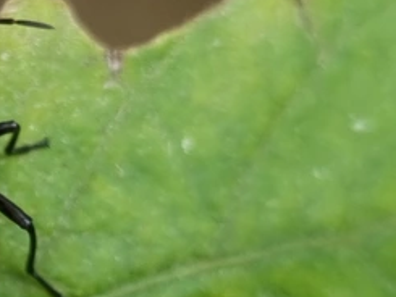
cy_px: 203
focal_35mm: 68
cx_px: -99
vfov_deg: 21.5
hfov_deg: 25.2
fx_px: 778
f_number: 1.8
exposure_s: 1/50
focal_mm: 5.4
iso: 125
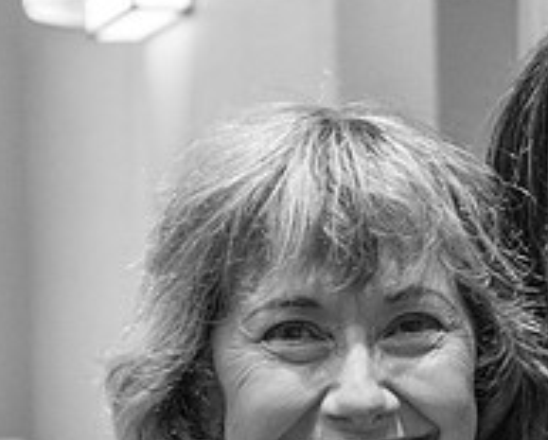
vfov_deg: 9.1
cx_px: 488
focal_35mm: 169
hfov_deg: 11.3
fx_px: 2745
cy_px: 484
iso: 8000
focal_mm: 60
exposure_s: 1/160
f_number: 5.6
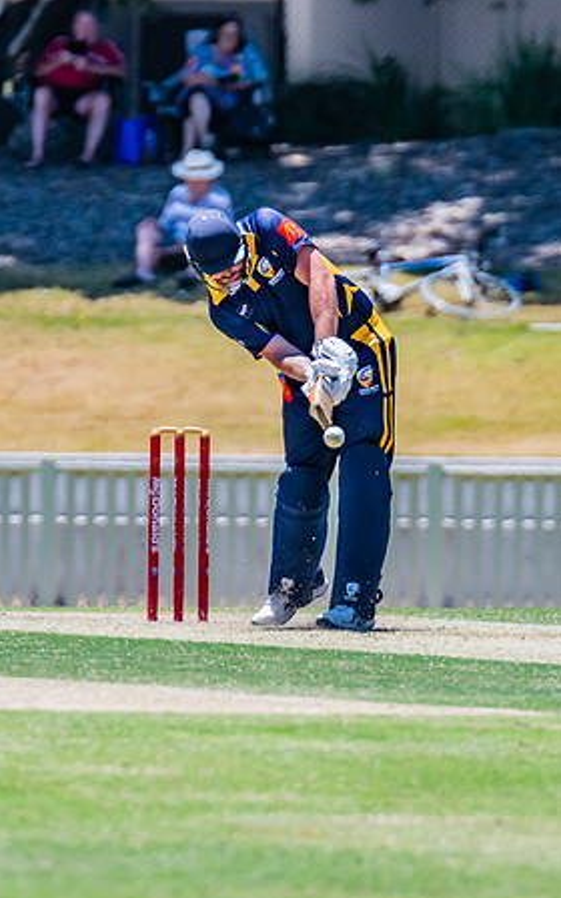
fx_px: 27153
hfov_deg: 1.2
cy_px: 473
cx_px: 274
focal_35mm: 1110
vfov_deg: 1.9
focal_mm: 550
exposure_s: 1/2000
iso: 640
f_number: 6.3
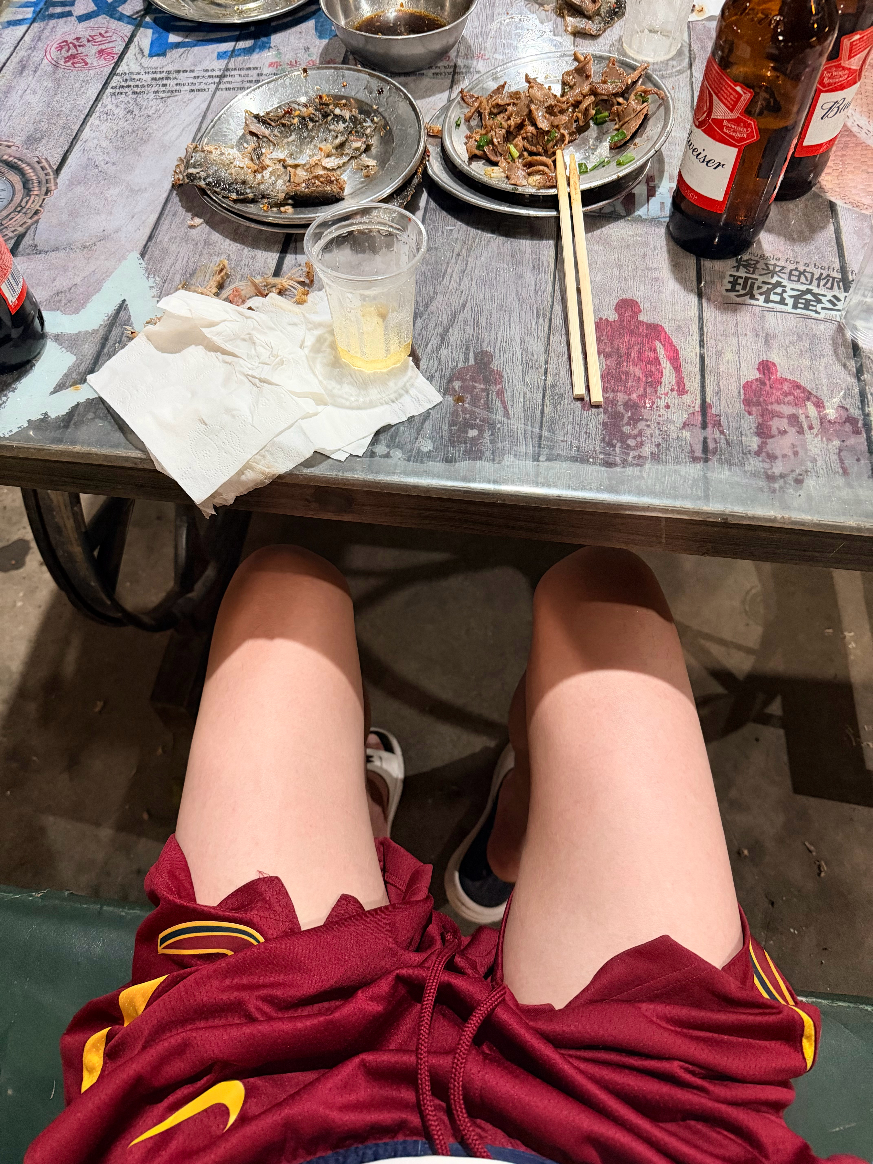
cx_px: 436
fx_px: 807
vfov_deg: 71.6
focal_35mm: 24
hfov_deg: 56.8
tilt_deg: -61.7
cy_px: 582
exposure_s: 1/33
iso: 640
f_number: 1.78
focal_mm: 6.76
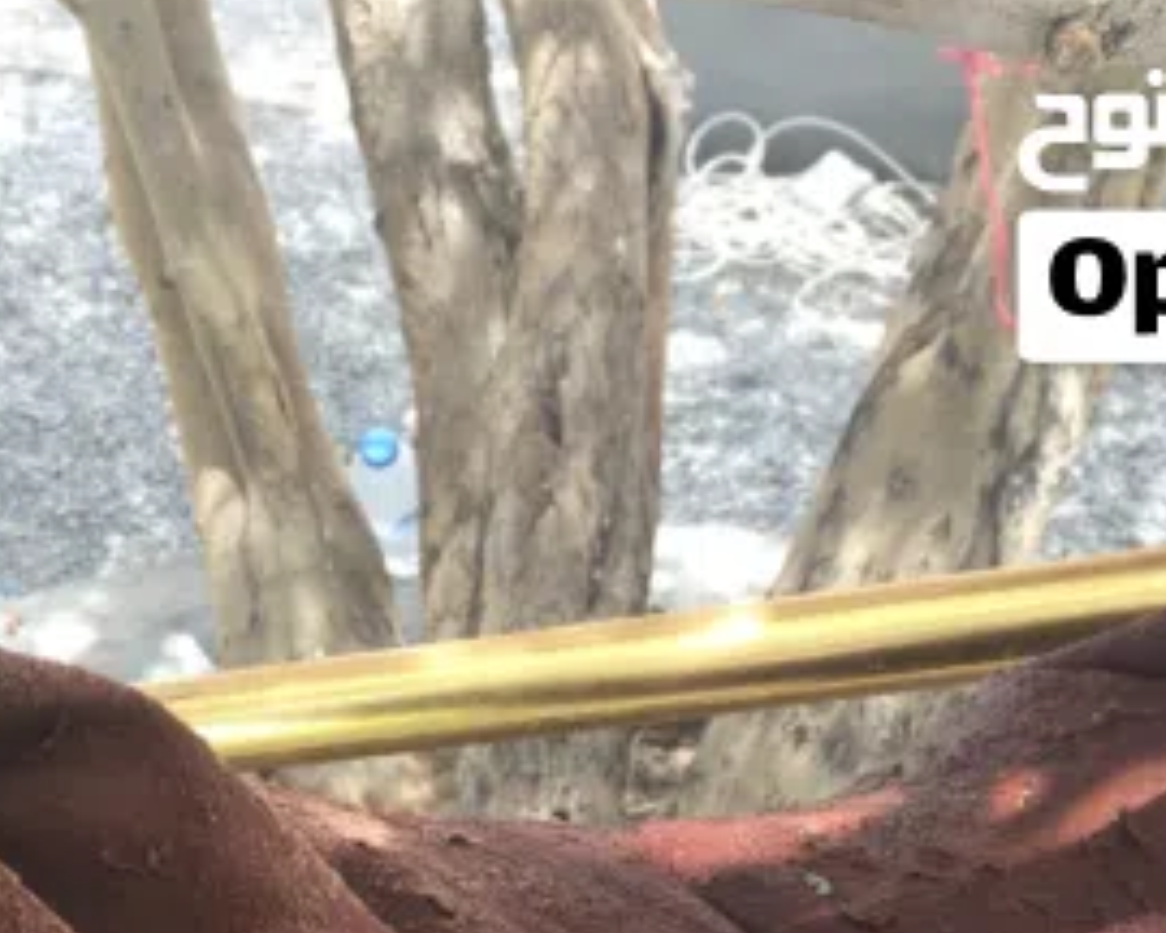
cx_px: 367
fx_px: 2312
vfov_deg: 21.8
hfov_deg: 28.1
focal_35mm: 67
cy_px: 985
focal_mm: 4.15
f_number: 2.2
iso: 25
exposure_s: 1/104
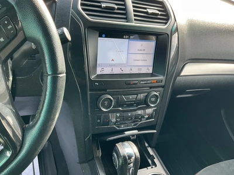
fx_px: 196
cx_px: 117
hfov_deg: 61.7
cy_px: 88
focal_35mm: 29
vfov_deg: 48.2
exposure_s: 1/122
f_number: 1.8
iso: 50
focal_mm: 3
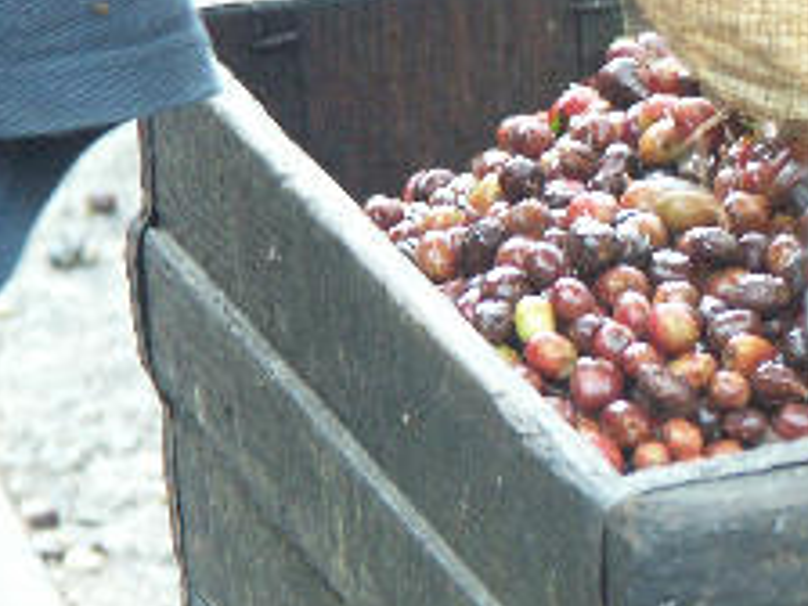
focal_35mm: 473
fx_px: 11041
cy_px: 130
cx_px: 868
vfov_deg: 3.1
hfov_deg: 4.2
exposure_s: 1/50
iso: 200
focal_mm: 50.48
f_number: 3.5
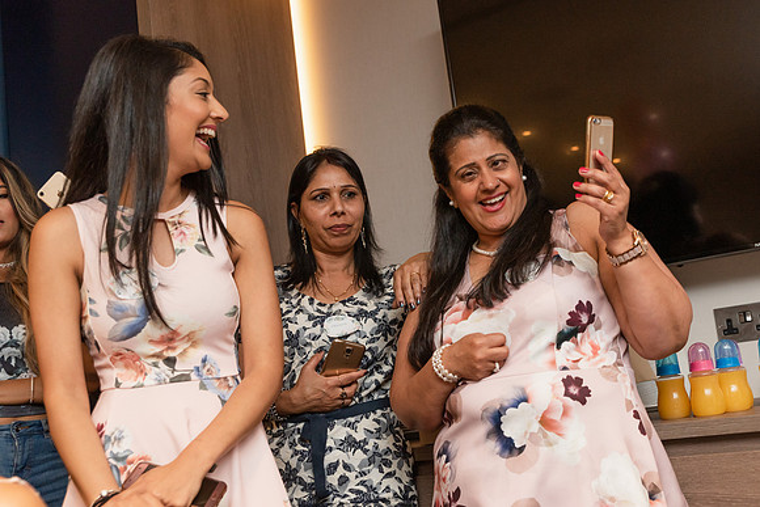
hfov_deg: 42.7
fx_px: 969
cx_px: 436
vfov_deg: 29.3
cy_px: 249
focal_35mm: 46
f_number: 3.5
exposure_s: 1/160
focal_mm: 40
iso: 2000
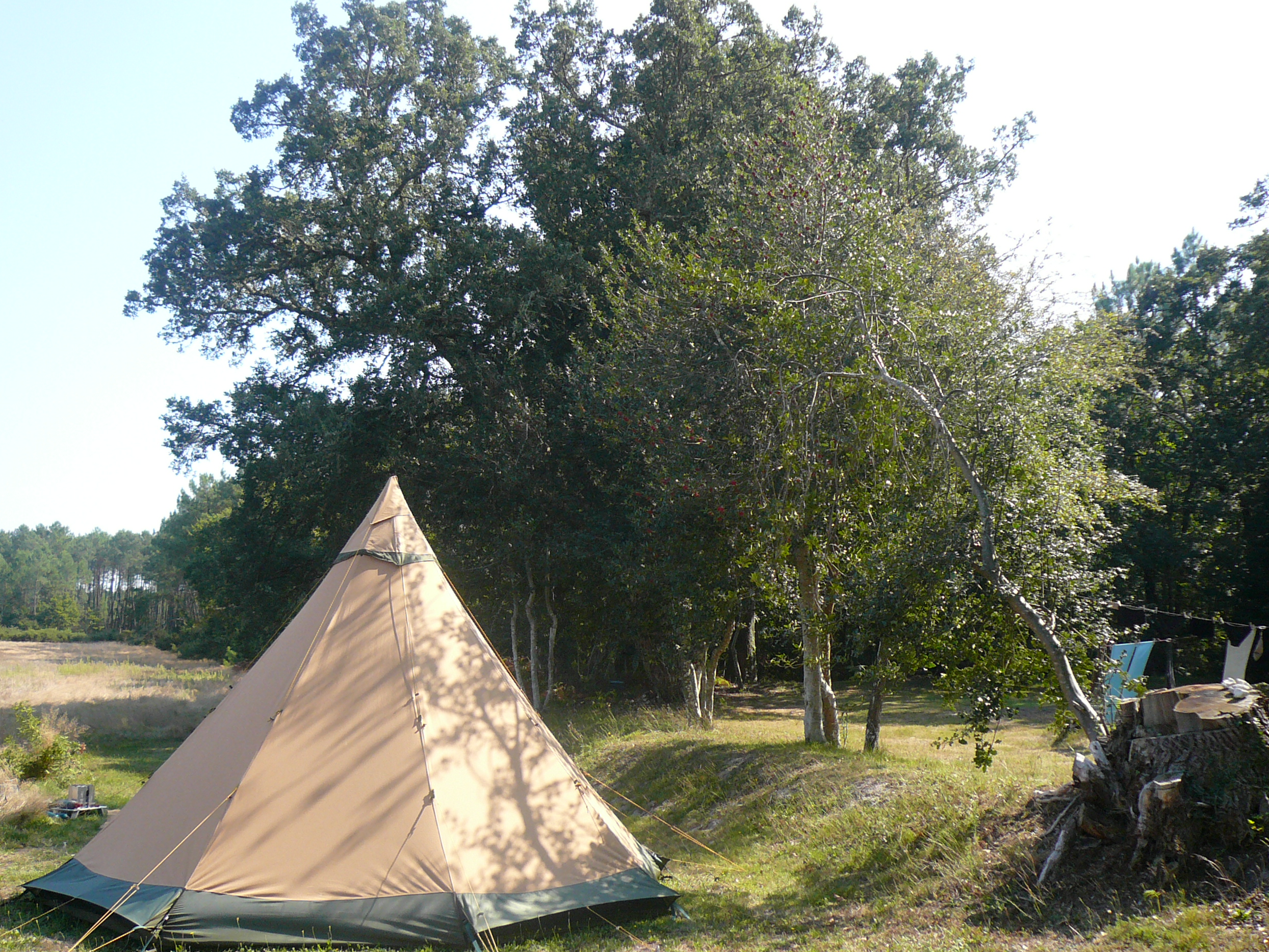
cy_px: 487
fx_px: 1320
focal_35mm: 36
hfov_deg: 51.3
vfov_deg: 39.7
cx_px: 622
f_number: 2.8
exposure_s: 1/500
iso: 100
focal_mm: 4.7
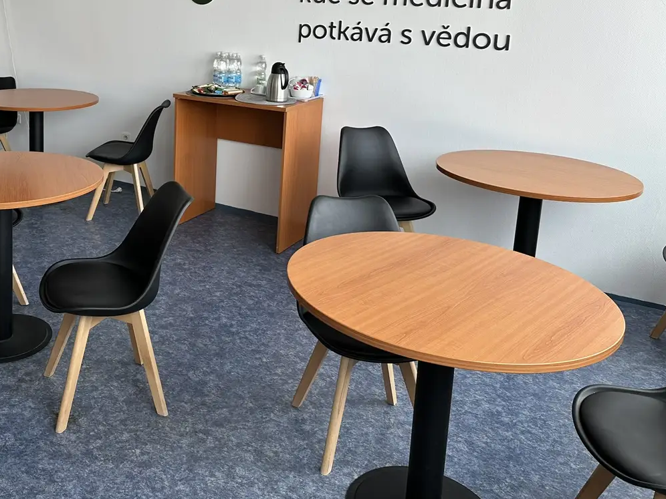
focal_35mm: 37
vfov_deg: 37.6
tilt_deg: -9.6
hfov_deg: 48.9
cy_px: 118
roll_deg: -1.9
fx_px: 712
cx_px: 197
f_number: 1.78
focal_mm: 6.86
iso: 80
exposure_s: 1/245
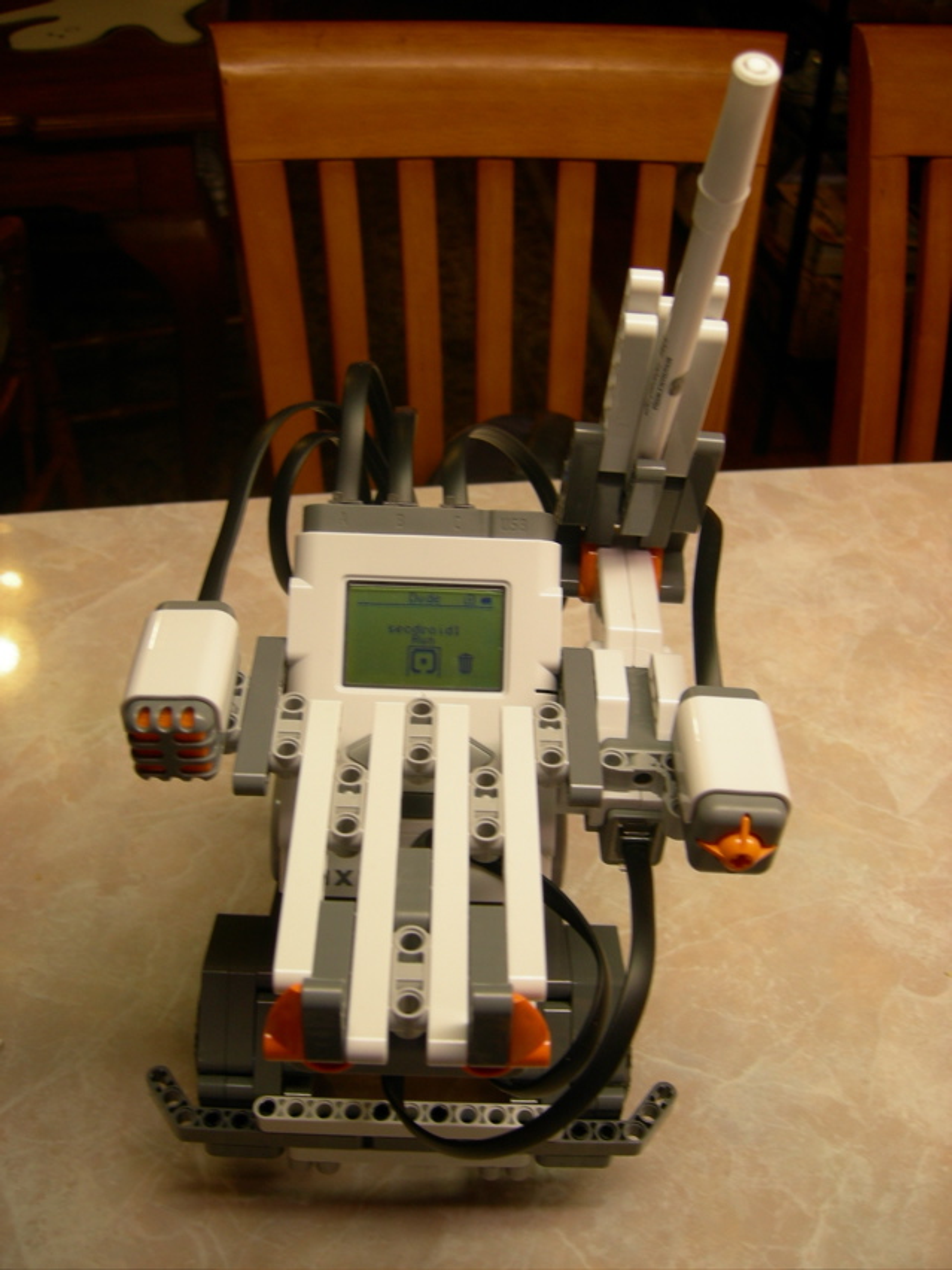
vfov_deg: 51.4
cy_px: 635
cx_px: 476
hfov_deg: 39.7
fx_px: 1320
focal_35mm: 36
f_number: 2.7
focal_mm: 7.5
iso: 64
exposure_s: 1/34
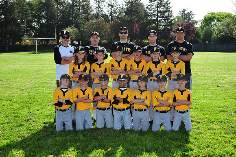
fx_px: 328
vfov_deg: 27.0
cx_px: 118
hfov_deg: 39.6
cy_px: 78
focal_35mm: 50
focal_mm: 50
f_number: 6.3
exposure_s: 1/800
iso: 400
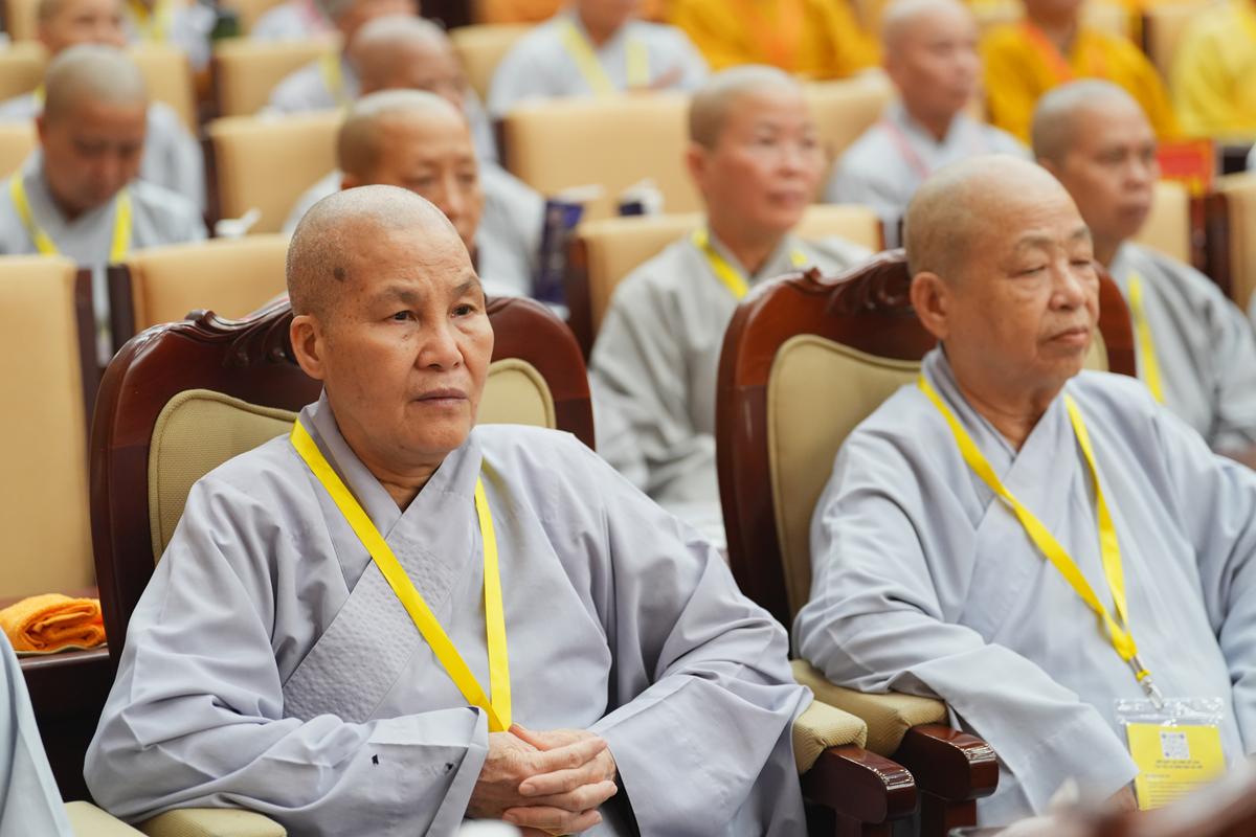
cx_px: 628
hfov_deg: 21.7
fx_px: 3279
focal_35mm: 94
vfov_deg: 14.6
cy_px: 418
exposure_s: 1/200
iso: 3200
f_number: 2.8
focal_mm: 94
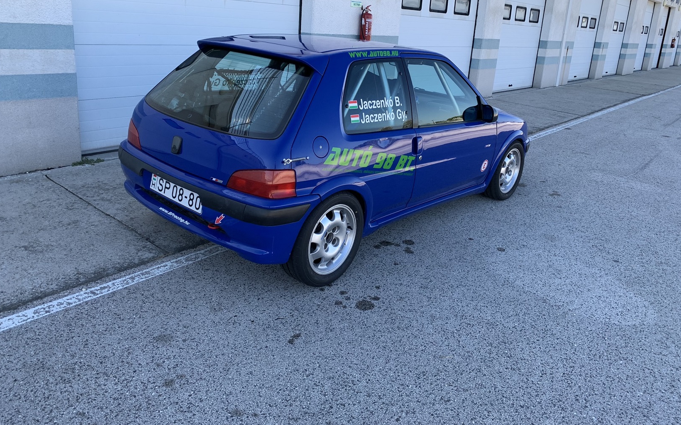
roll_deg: -3.7
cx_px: 337
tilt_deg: -12.6
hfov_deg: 66.5
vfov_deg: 44.3
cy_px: 173
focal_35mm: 28
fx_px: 520
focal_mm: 4.25
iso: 25
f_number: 1.8
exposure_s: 1/476
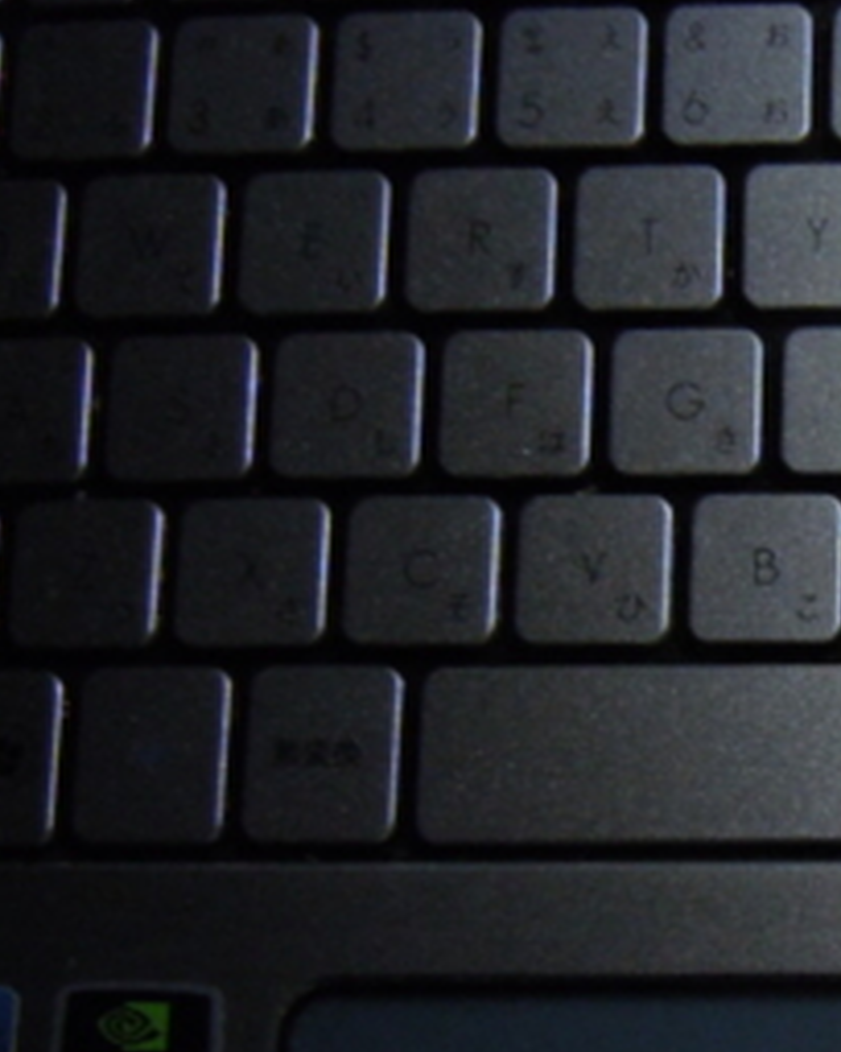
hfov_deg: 19.7
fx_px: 2147
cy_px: 767
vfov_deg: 27.2
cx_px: 1200
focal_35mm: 69
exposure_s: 1/50
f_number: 3.5
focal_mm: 5.4
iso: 400
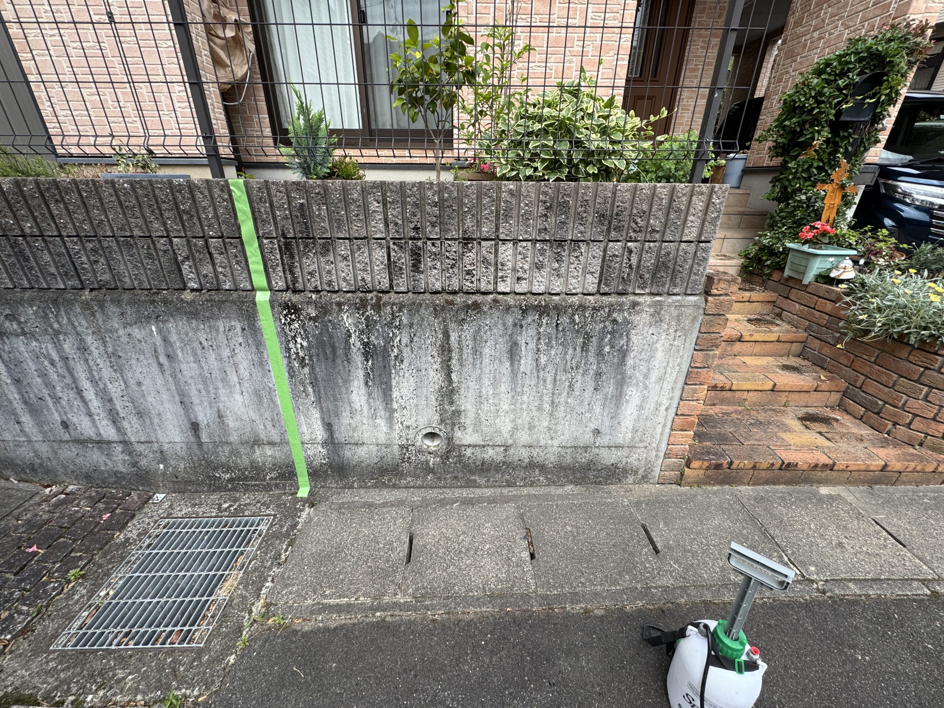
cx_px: 472
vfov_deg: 85.7
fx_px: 382
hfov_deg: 102.1
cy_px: 354
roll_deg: -0.4
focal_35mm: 14
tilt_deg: -23.4
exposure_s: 1/537
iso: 40
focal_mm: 2.22
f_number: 2.2
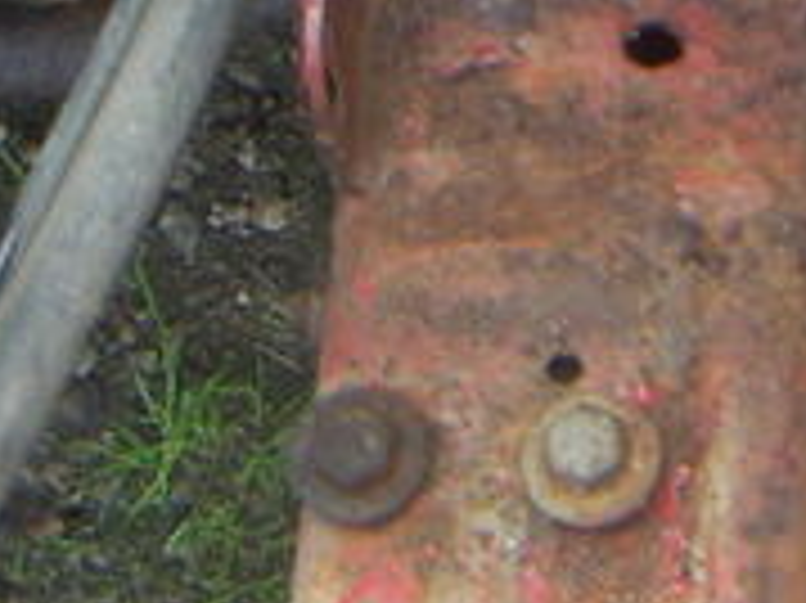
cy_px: -112
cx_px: 747
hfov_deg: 15.1
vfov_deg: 11.3
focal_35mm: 129
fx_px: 3002
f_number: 2.8
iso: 50
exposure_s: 1/80
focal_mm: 4.7
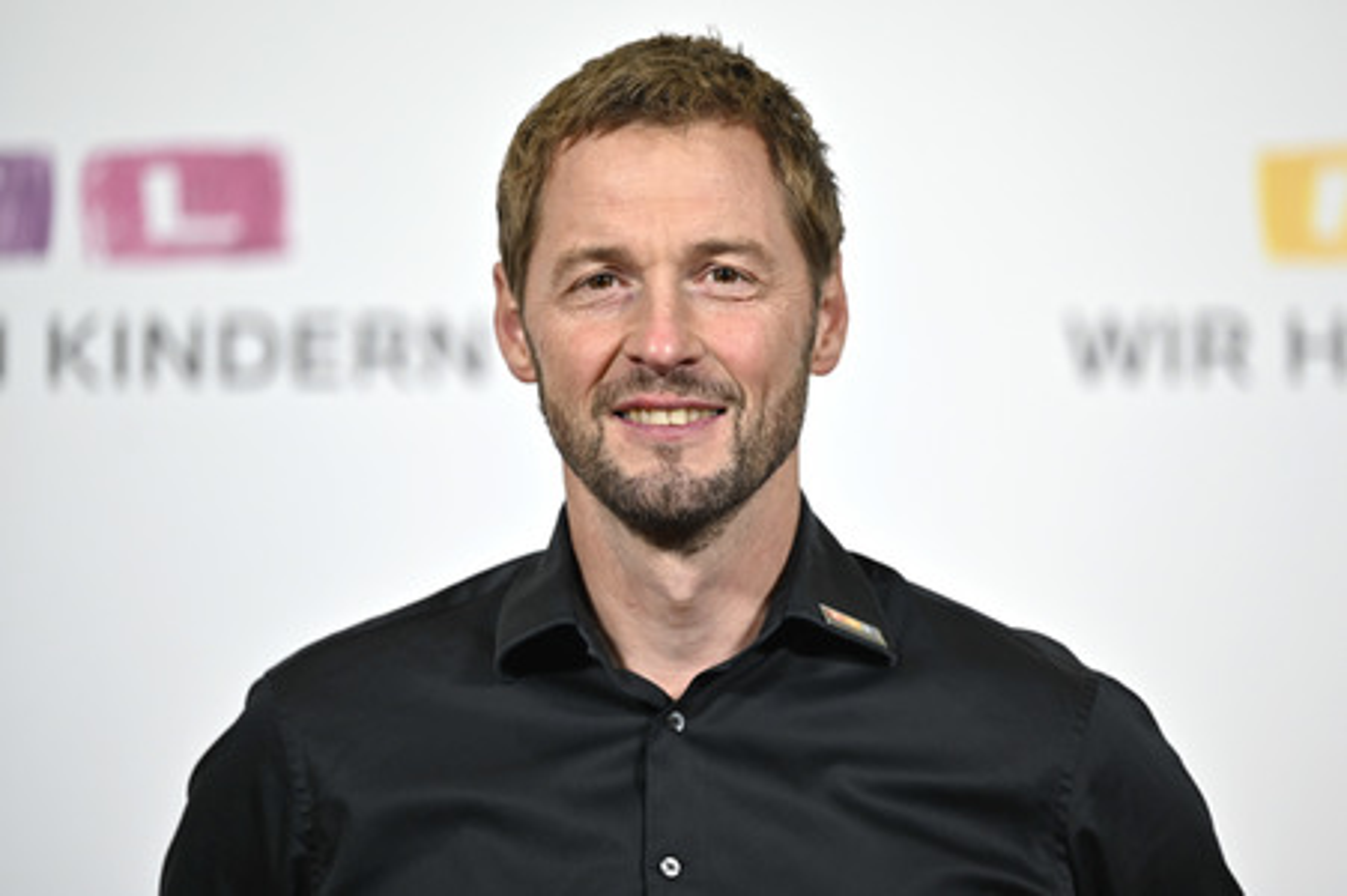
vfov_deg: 8.1
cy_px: 448
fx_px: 6356
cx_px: 674
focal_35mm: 170
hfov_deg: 12.1
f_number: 2.8
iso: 800
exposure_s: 1/640
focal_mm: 170
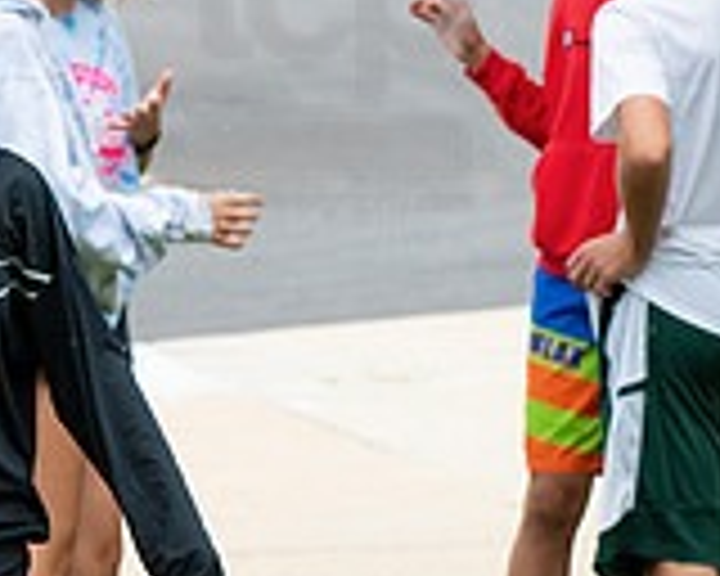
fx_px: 8843
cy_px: 677
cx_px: -302
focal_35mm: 415
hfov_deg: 4.6
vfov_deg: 3.7
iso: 1250
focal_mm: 122
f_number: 5.6
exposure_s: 1/1000
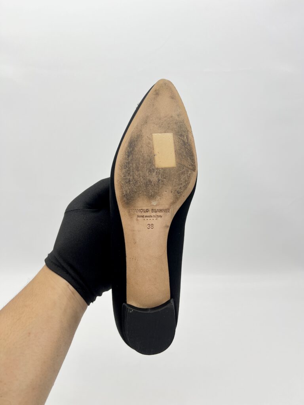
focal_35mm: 26
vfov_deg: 67.3
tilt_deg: -20.1
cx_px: 152
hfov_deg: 53.1
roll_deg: +0.8
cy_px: 202
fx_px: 304
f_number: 1.5
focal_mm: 5.7
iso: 32
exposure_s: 1/118
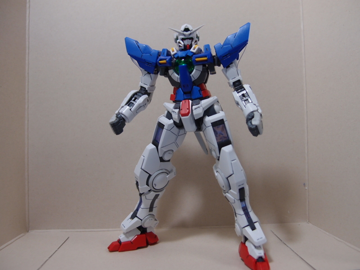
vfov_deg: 49.7
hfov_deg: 63.4
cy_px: 135
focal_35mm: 28
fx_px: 291
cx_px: 180
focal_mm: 6
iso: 100
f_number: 2
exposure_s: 1/60
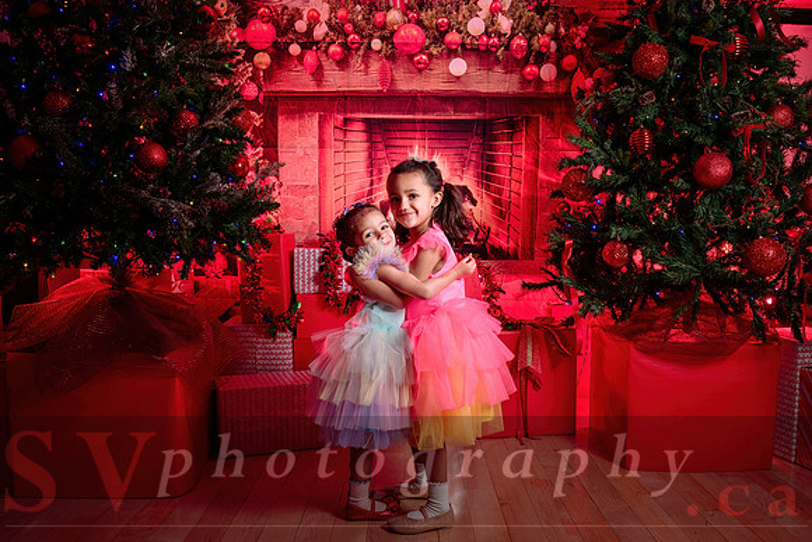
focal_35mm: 29
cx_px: 397
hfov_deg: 63.6
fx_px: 655
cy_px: 279
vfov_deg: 44.9
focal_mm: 28
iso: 500
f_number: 4
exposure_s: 1/125
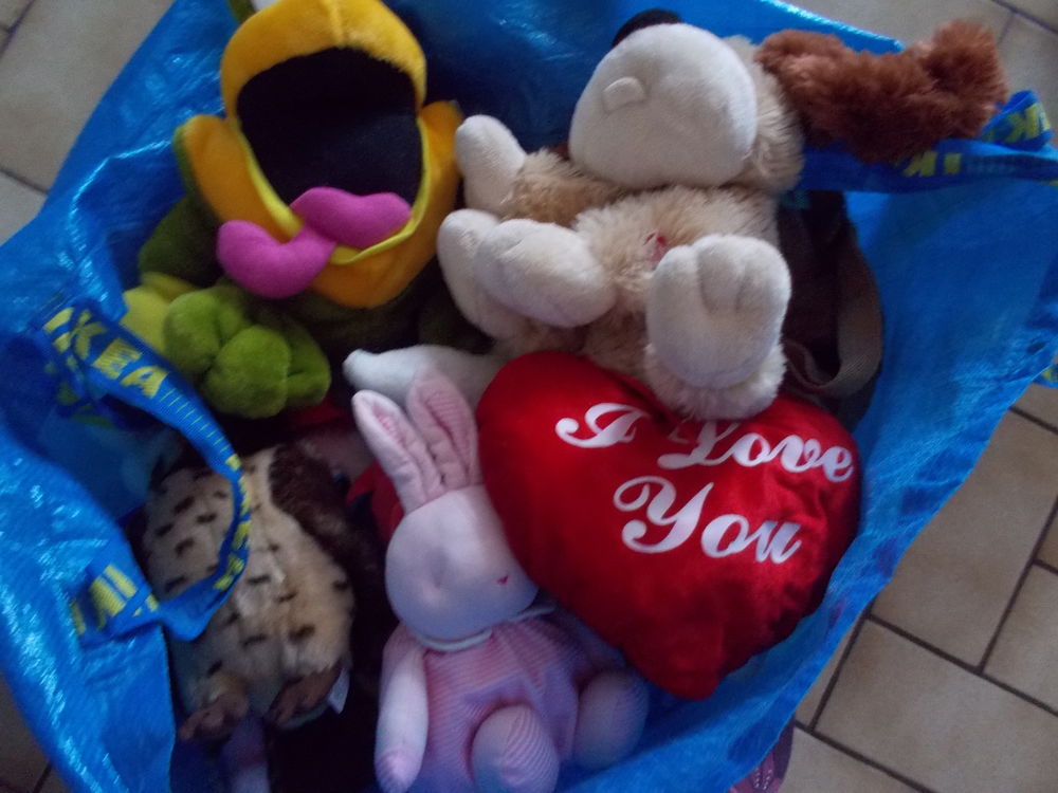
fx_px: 886
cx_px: 529
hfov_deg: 61.7
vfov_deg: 48.2
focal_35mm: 29
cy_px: 396
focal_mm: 4.1
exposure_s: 1/13
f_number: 3.3
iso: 400
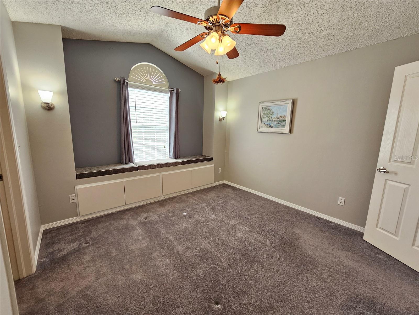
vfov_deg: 89.9
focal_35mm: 13
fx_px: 157
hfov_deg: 106.2
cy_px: 158
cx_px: 210
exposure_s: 1/60
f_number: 2.2
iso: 160
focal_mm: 2.2
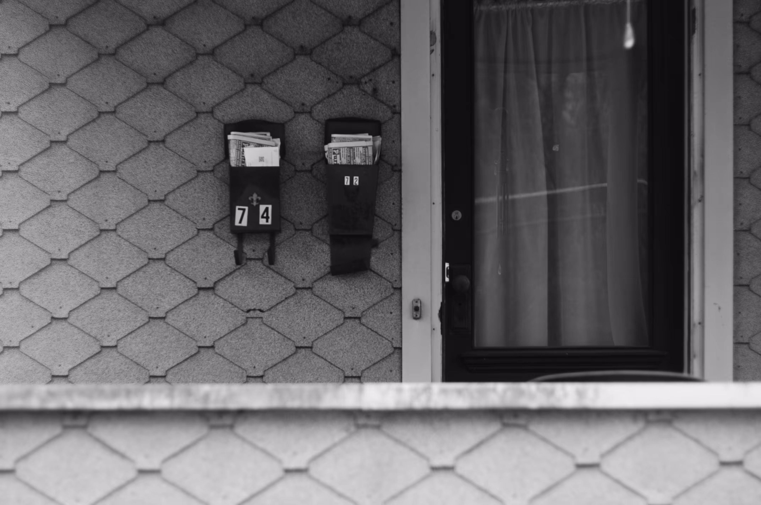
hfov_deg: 27.0
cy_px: 252
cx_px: 380
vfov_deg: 18.1
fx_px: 1583
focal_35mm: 75
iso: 200
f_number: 2
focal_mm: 50
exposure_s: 1/1600
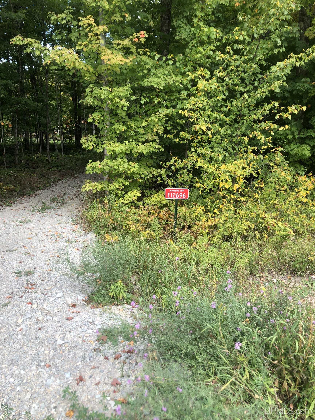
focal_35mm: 28
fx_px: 340
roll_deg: +0.2
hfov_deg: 49.7
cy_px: 210
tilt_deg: -14.7
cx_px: 158
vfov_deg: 63.4
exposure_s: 1/242
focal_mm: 3.99
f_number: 1.8
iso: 20
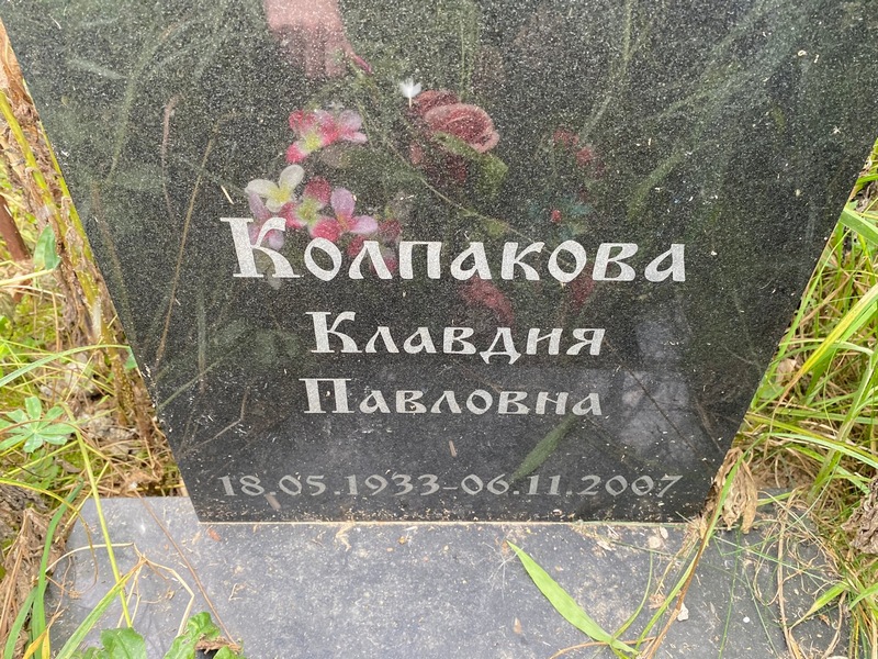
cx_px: 439
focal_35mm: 26
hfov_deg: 67.3
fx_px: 659
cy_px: 330
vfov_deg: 53.1
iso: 125
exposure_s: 1/121
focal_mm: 4.25
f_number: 1.8
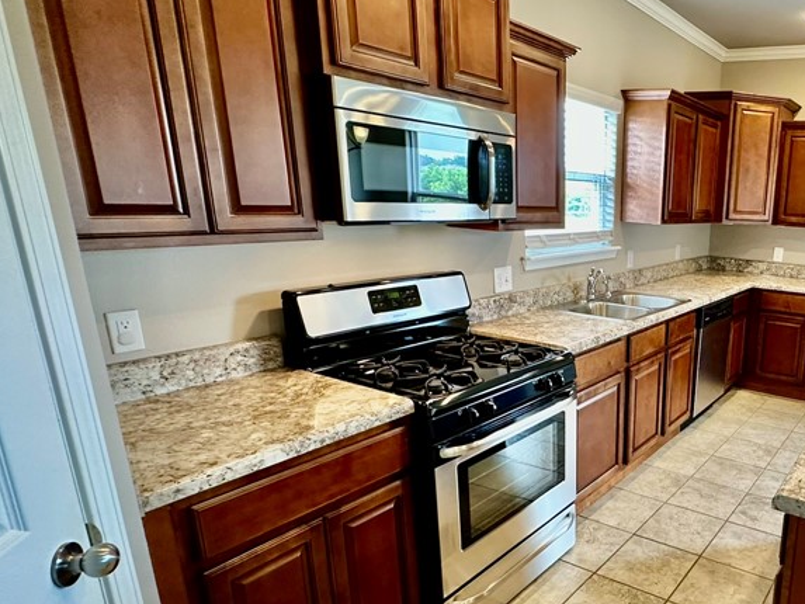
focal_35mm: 25
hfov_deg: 62.5
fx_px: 582
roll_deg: -3.1
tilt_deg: -14.6
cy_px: 360
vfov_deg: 54.5
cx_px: 663
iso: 250
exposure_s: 1/60
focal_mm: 2.22
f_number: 2.2
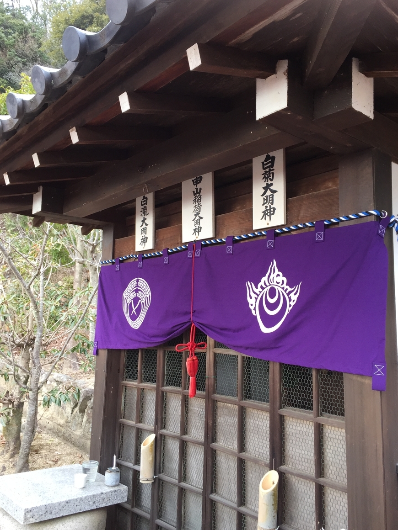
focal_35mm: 30
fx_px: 460
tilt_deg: +9.1
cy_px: 259
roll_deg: -2.0
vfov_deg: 60.0
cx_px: 198
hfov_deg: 46.8
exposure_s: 1/120
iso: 50
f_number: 2.2
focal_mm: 4.15
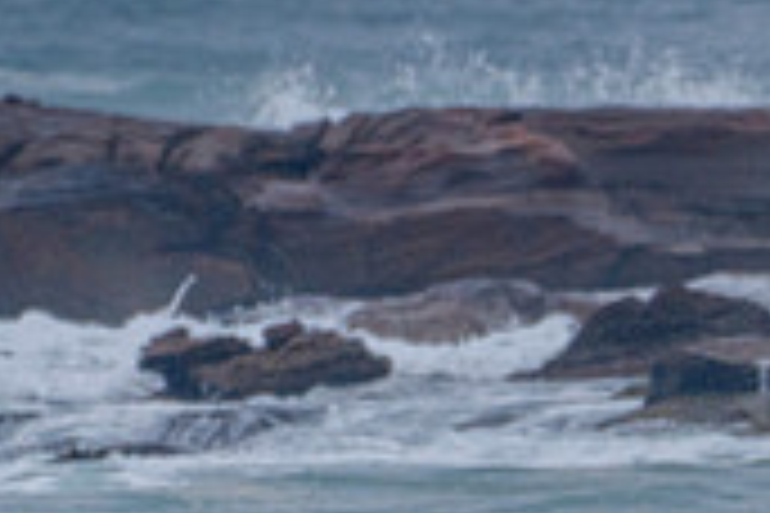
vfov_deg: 0.7
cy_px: 763
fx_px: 44400
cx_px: 716
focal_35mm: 2076
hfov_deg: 1.0
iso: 500
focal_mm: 500
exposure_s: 1/2000
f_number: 5.6
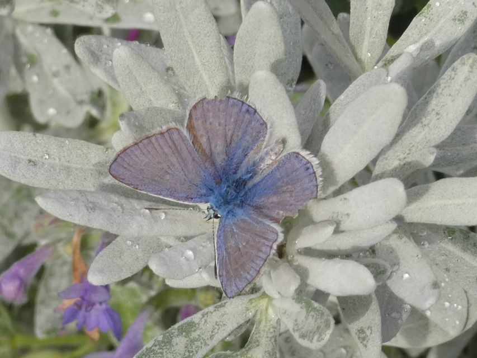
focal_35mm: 177
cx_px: 238
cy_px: 179
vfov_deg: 8.4
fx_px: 2439
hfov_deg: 11.2
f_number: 5.5
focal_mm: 31.7
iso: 80
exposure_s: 1/200
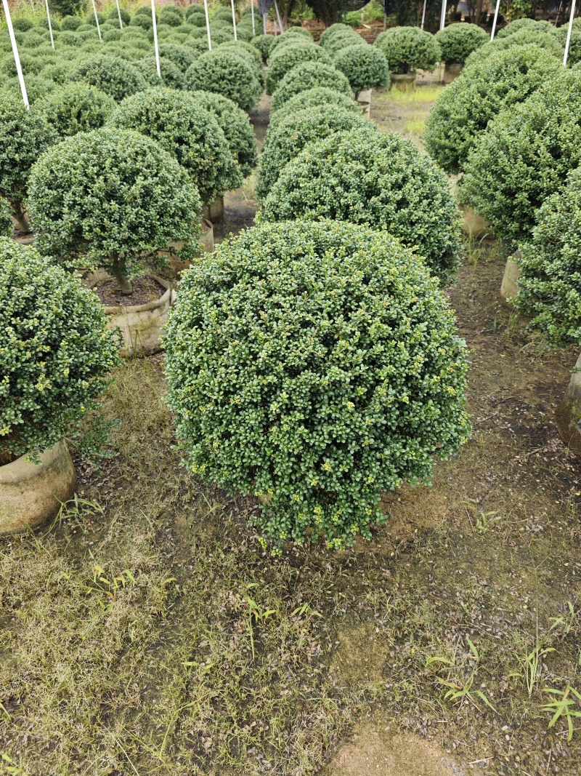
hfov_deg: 58.9
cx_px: 290
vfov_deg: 73.9
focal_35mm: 23
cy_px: 388
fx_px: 515
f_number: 1.6
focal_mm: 6.55
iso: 50
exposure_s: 1/594
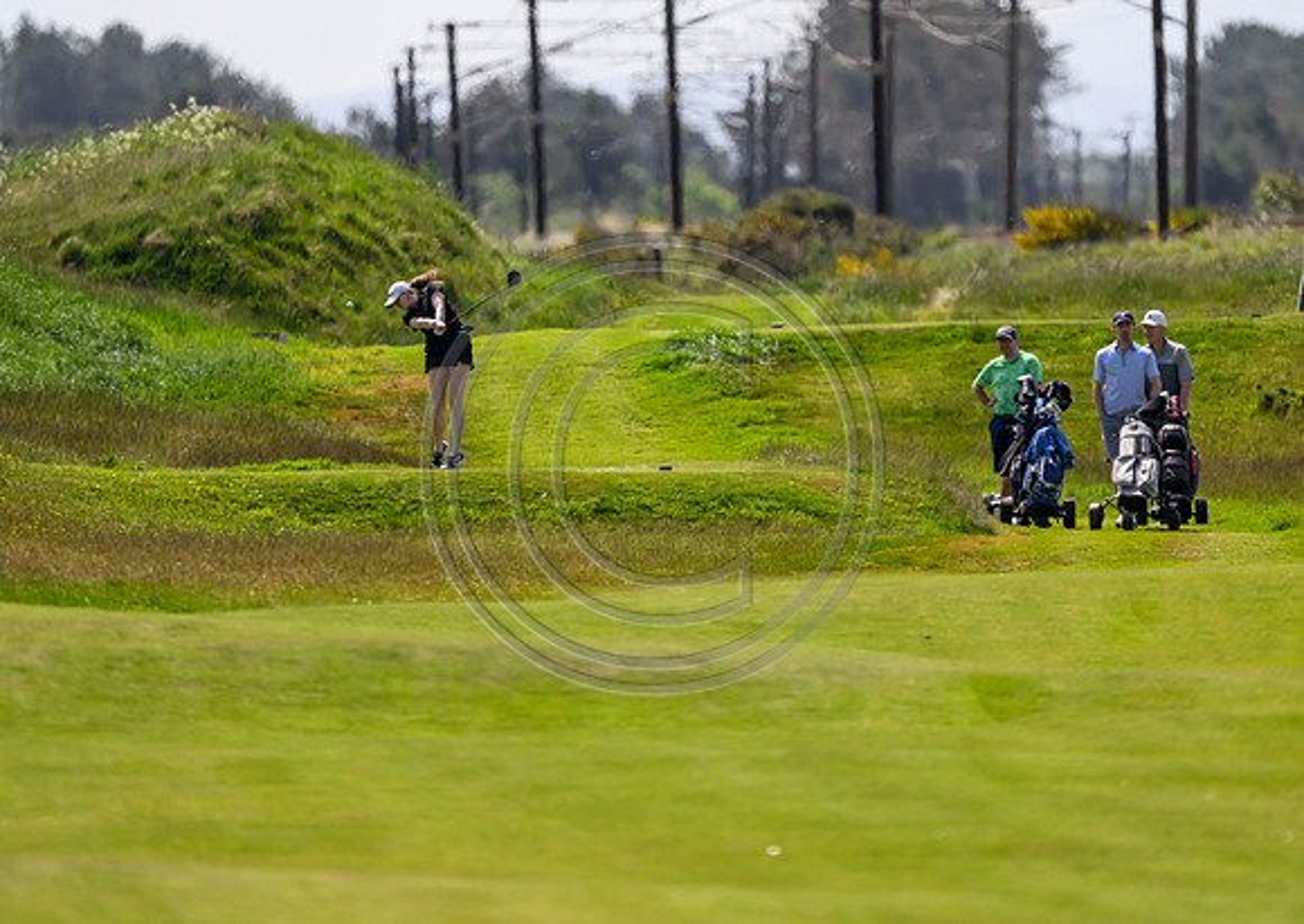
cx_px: 709
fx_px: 27417
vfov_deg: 1.9
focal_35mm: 742
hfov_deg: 2.7
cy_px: 336
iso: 500
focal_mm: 560
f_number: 4
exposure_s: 1/5000
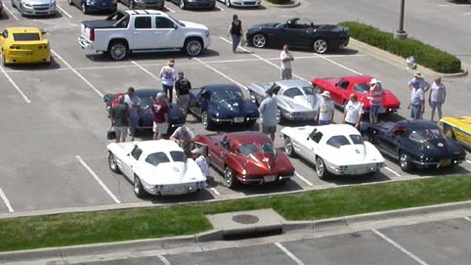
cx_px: 358
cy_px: 122
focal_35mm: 88
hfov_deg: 23.9
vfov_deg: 13.7
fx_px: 1099
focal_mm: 8
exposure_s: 1/416
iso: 100
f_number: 7.5
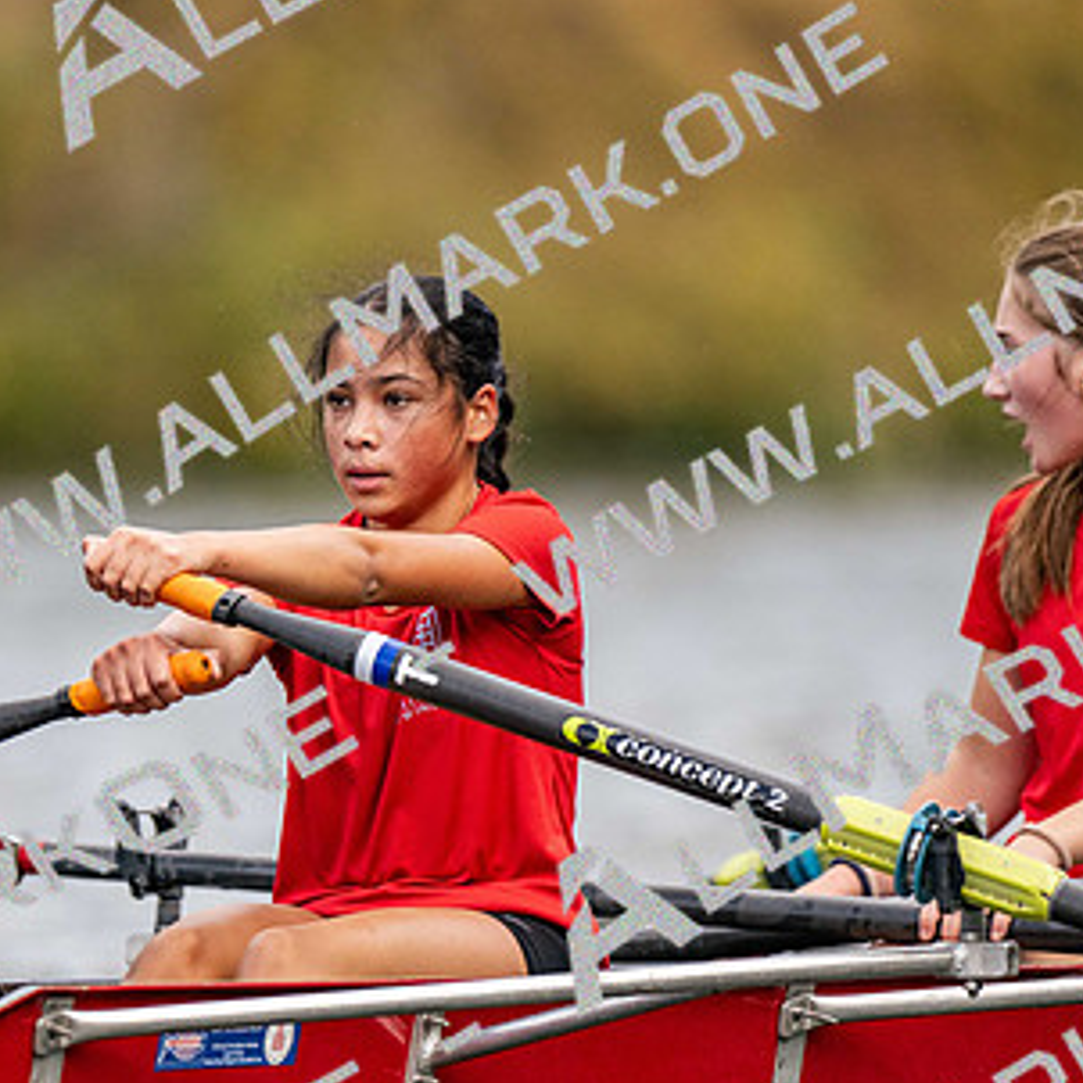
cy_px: 676
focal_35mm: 979
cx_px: 251
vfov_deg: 1.8
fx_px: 34653
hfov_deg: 1.8
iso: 500
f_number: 4
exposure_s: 1/2500
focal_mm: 600
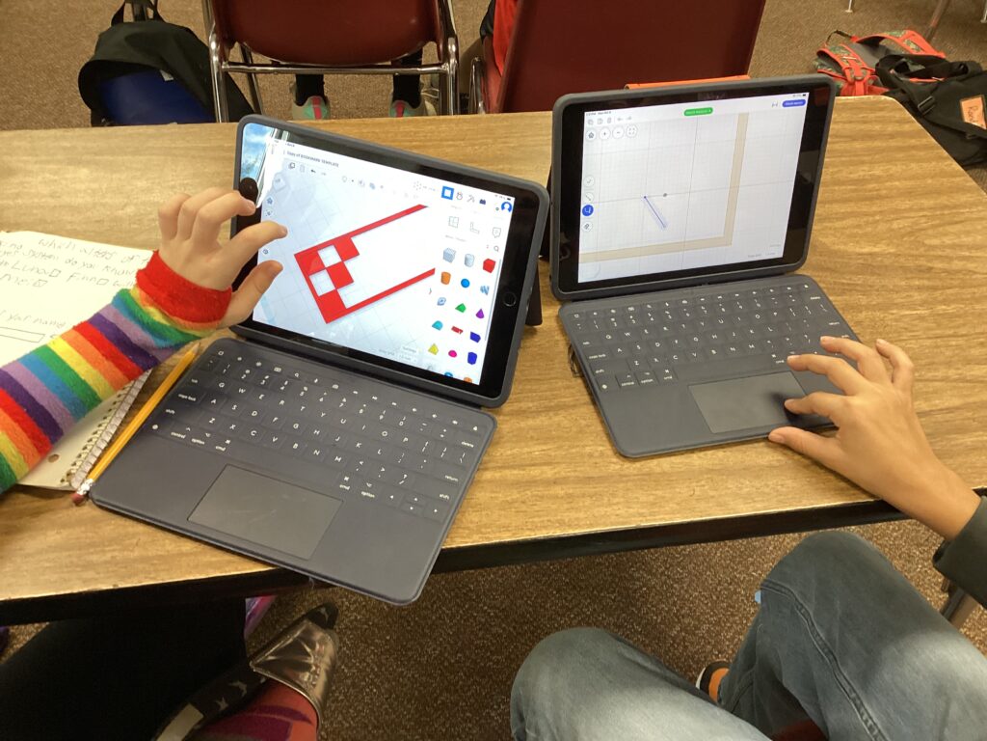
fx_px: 884
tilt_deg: -42.3
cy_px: 370
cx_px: 494
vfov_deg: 45.4
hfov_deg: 58.4
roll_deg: -2.1
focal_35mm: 31
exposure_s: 1/60
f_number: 2.4
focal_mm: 3.3
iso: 125
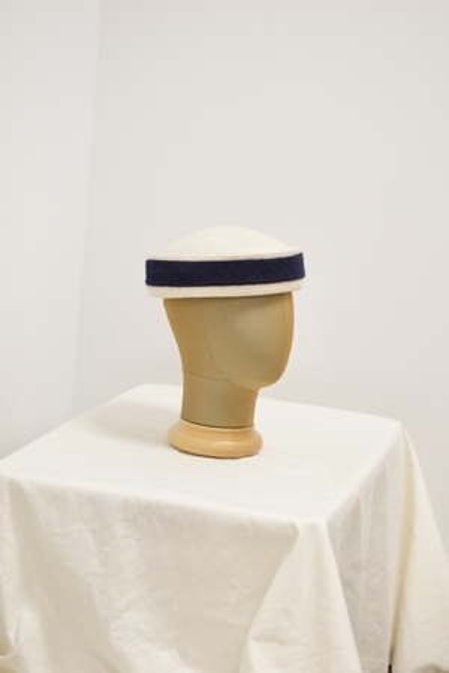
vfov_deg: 24.2
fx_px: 1571
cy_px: 336
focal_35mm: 84
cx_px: 224
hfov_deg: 16.3
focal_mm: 56
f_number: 8
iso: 1600
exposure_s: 1/60
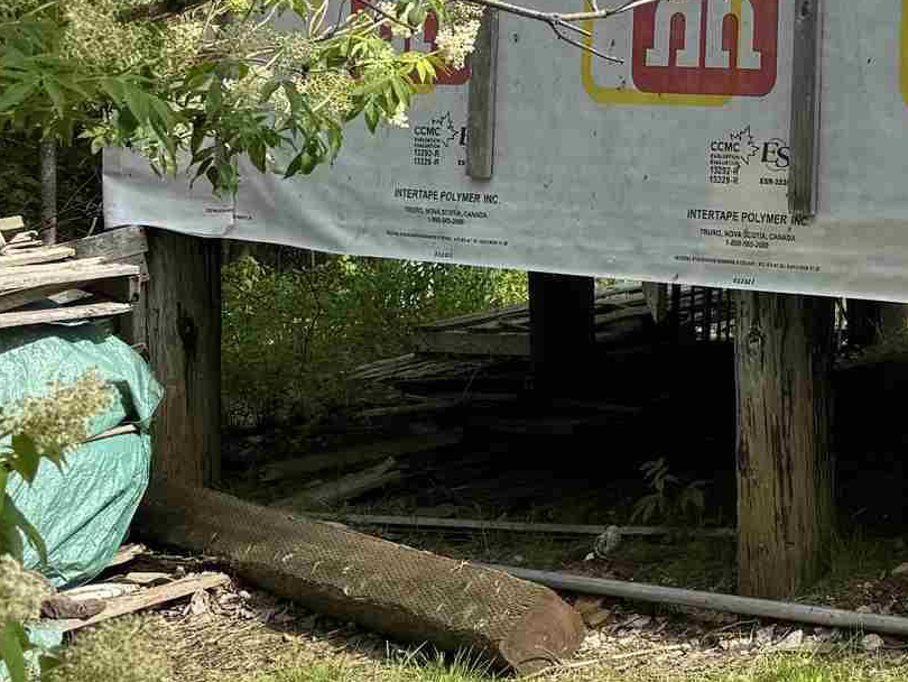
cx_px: 1387
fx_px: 2388
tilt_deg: +3.4
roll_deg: +0.1
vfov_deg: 15.7
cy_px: -122
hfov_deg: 18.8
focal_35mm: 91
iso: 80
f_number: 1.78
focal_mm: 6.76
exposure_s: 1/1425
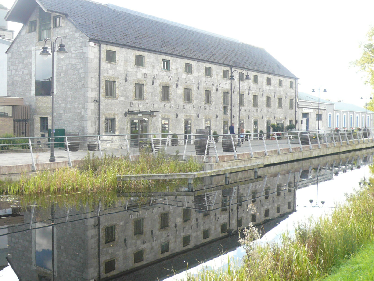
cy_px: 140
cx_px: 187
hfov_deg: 42.9
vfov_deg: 32.9
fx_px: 475
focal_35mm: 44
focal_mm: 4.7
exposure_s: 1/200
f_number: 2.8
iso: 100
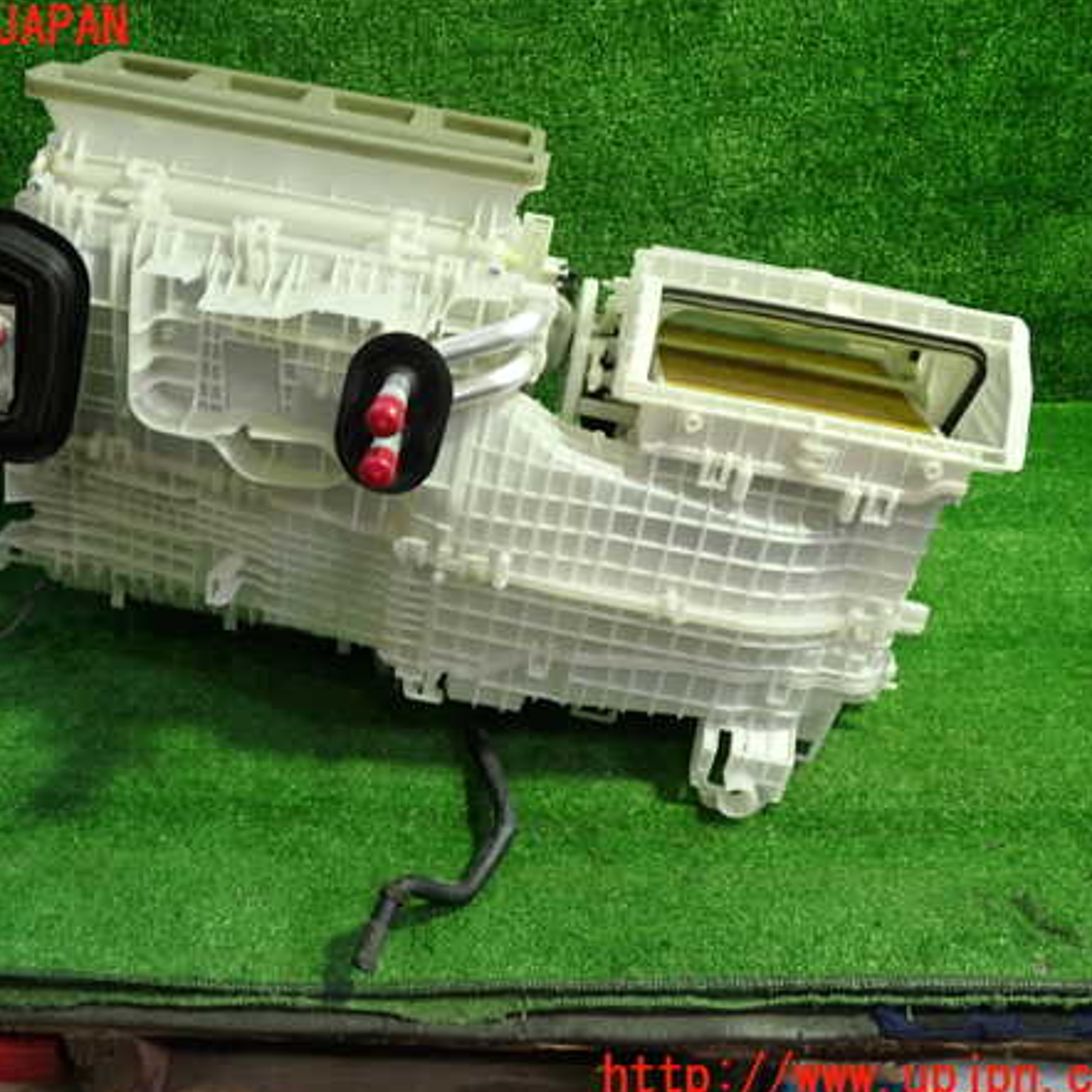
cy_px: 553
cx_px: 420
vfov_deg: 46.0
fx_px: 1285
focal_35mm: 36
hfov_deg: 45.7
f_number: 2.3
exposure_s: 1/30
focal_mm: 5.4
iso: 200
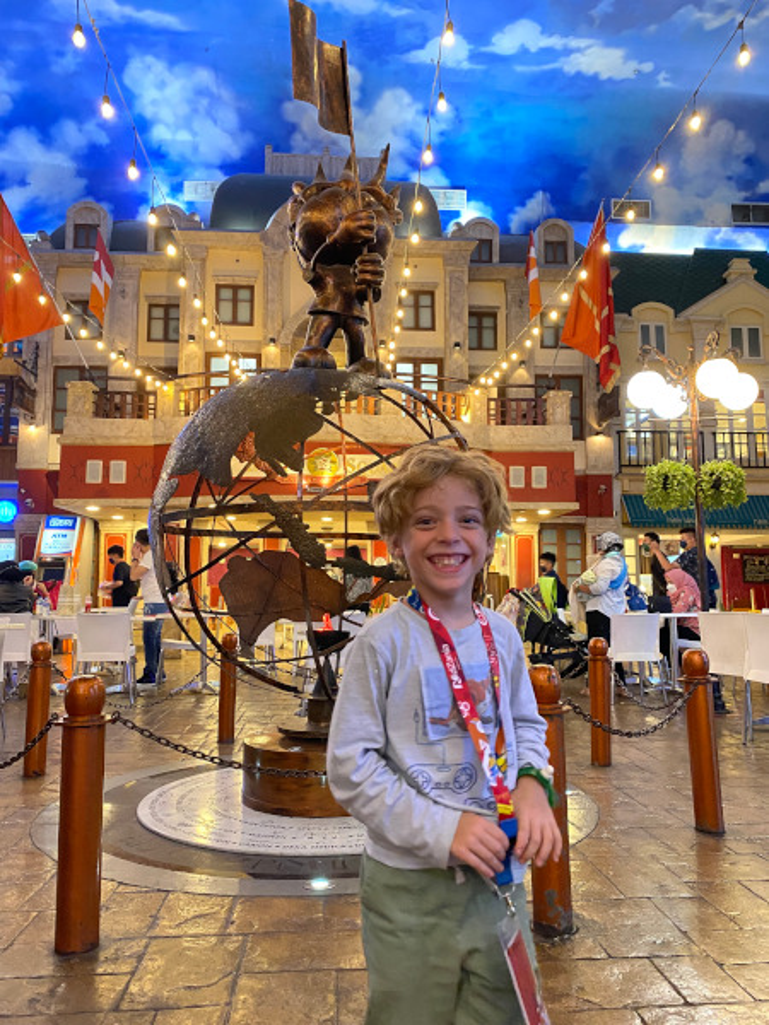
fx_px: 770
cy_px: 512
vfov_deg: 67.3
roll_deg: +0.3
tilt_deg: +7.8
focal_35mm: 26
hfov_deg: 53.1
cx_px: 384
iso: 400
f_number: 1.8
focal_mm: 4.25
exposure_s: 1/50
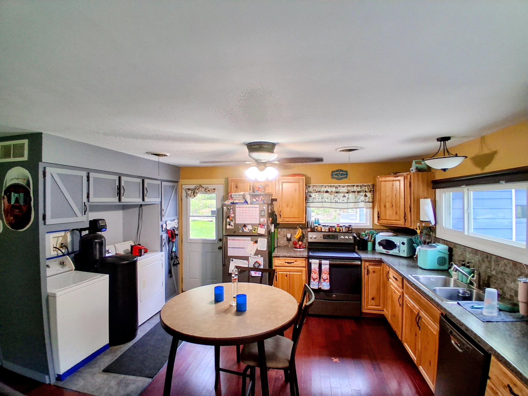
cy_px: 198
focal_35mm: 17
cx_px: 264
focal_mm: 1.4
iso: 160
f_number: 2.2
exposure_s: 1/40
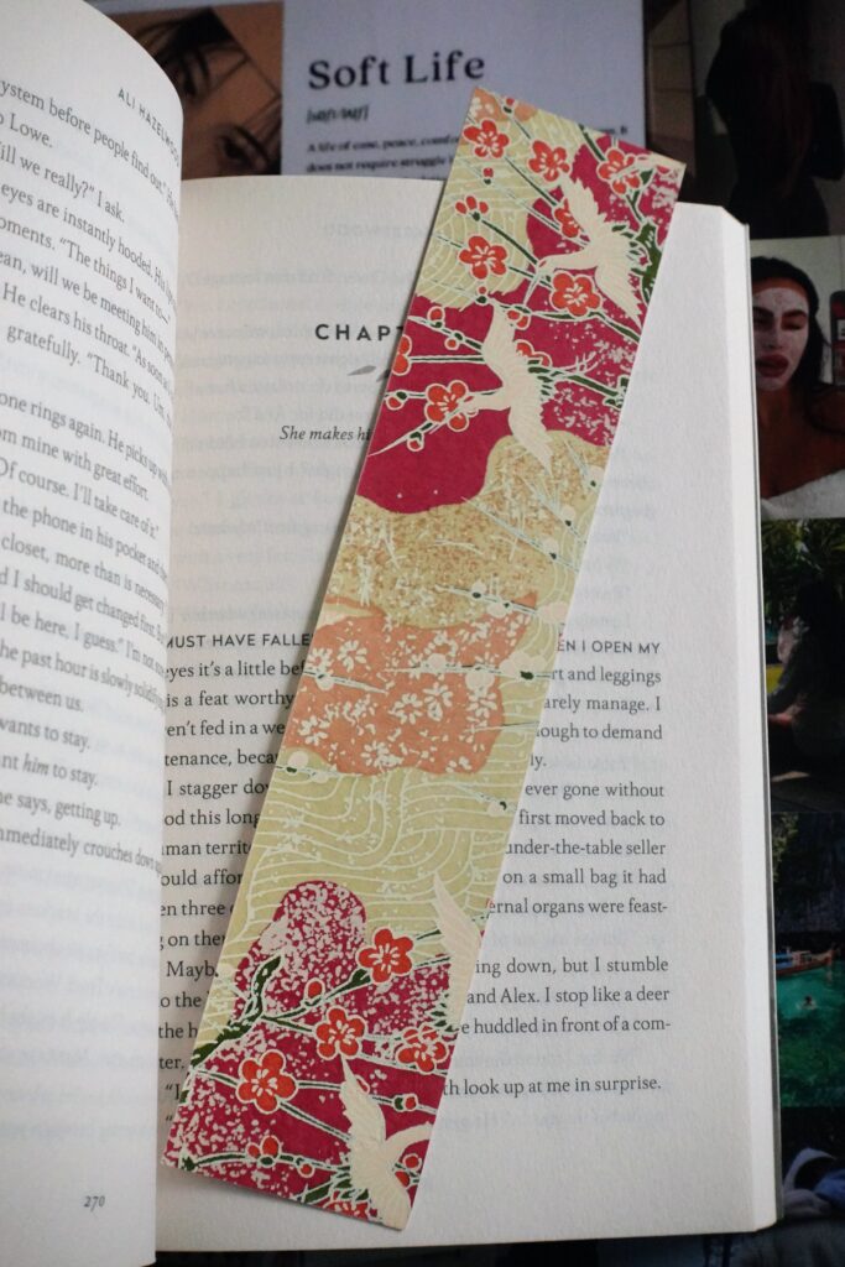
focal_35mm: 64
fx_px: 2252
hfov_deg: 21.2
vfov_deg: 31.4
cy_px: 634
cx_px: 422
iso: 3200
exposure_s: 1/100
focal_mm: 23.64
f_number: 5.6
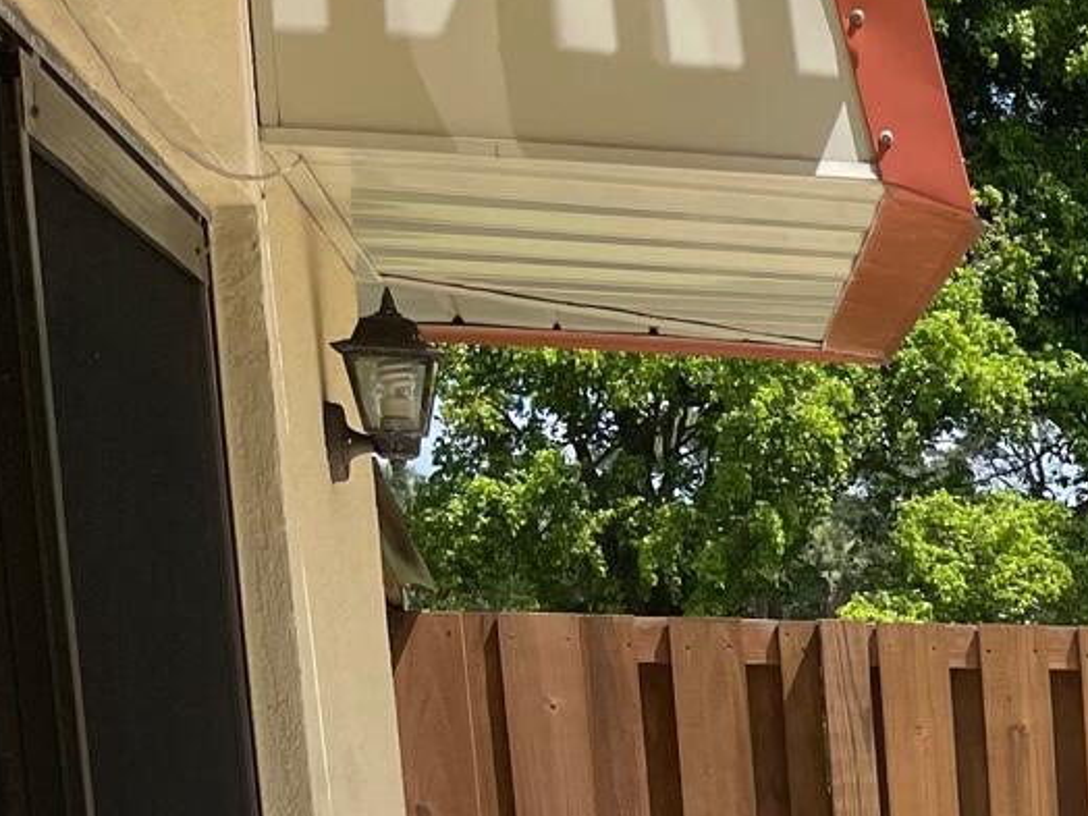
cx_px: 2078
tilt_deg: -10.5
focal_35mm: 100
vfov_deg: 13.8
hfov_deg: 16.0
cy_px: 1256
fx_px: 3143
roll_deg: +0.0
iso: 32
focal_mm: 5.1
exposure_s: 1/6579
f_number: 1.6
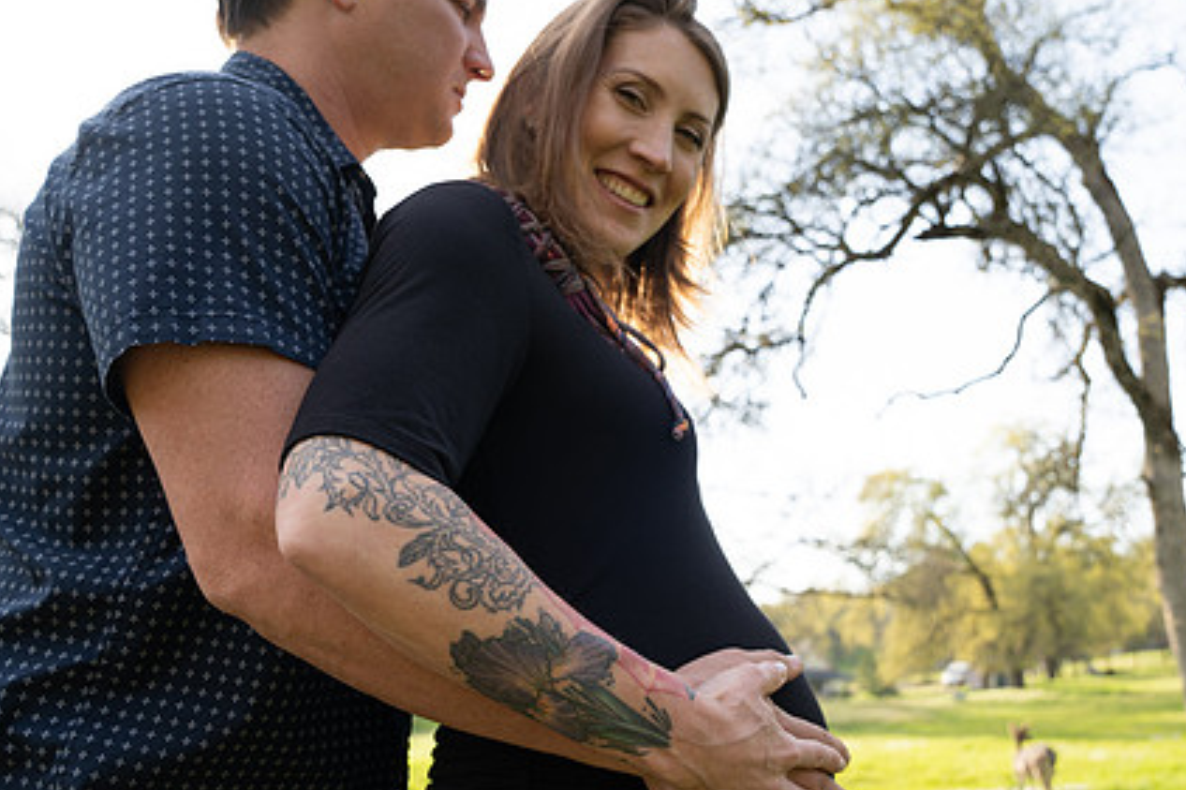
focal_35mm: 33
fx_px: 1087
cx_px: 734
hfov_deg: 56.6
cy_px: 479
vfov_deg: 39.7
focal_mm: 24
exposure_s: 1/250
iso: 160
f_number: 4
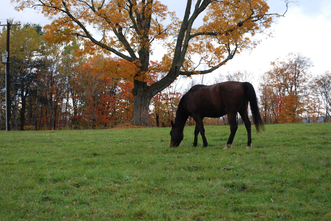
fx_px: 759
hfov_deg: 24.6
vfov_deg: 16.6
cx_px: 166
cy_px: 110
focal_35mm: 82
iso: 200
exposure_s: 1/100
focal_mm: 55
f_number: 5.6
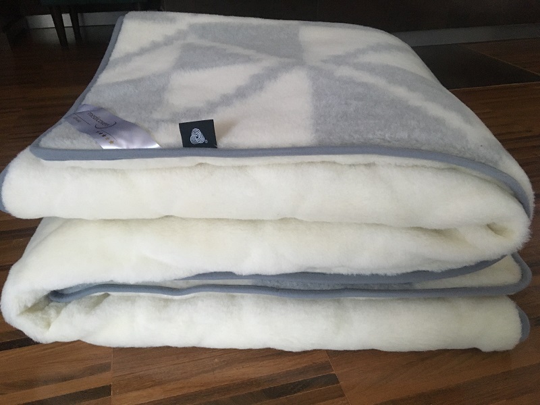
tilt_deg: -31.7
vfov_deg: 48.2
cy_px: 202
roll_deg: +1.1
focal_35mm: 29
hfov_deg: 61.7
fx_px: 452
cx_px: 270
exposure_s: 1/33
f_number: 2.2
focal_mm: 4.15
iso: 200
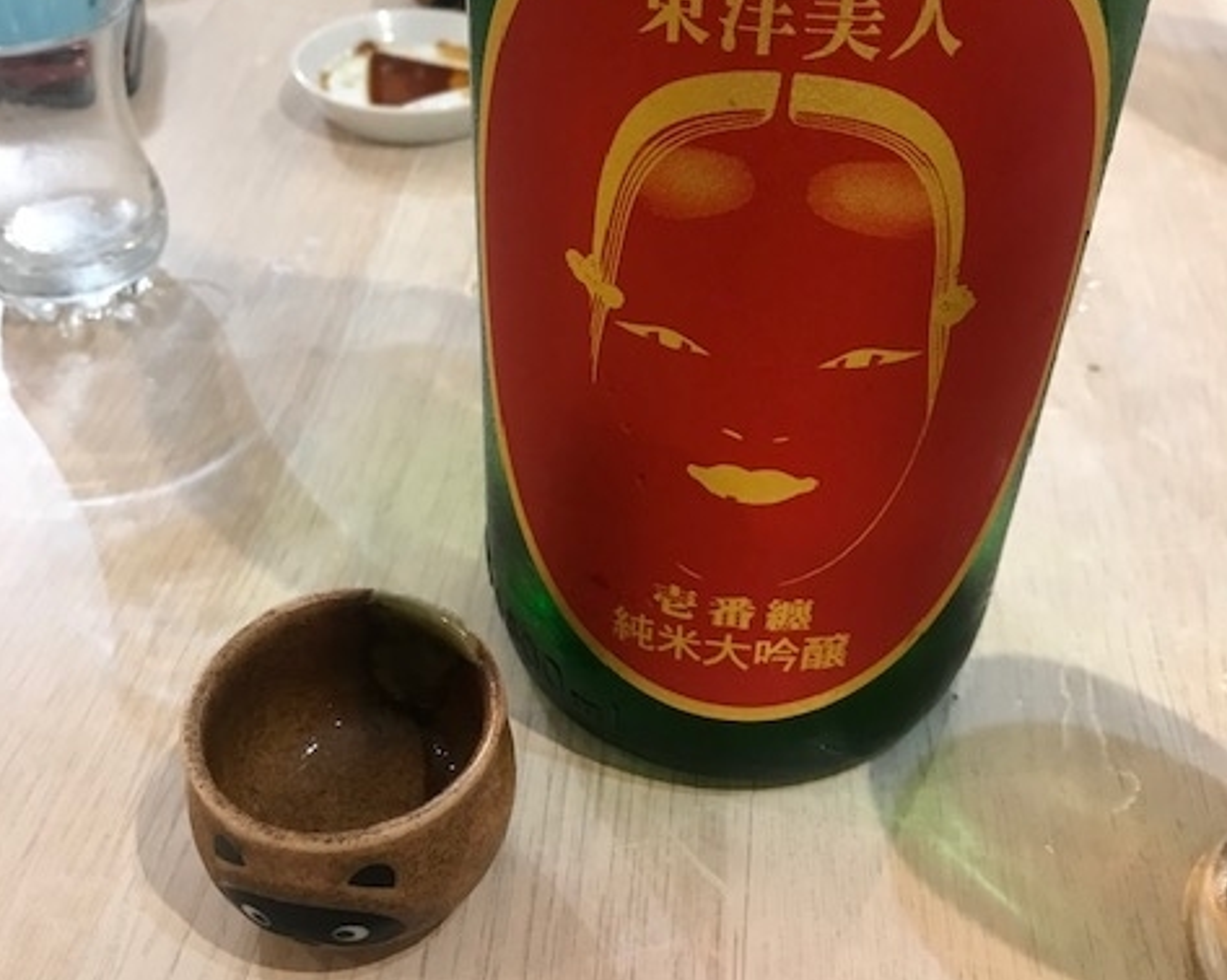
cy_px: 379
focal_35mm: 37
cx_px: 607
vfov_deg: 39.9
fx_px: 1343
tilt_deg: -36.2
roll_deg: -1.9
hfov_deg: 49.1
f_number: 1.8
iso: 50
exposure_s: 1/15
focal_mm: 3.99
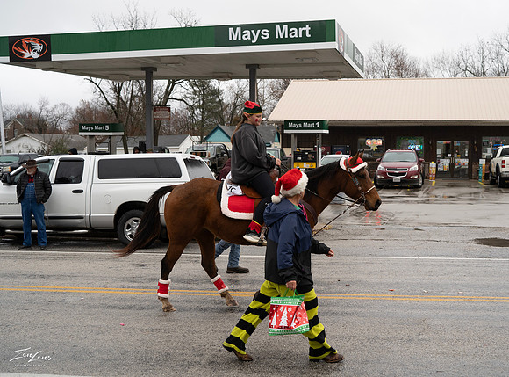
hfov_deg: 41.8
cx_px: 292
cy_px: 167
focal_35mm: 45
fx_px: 665
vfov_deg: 31.6
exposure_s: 1/640
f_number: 2.8
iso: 320
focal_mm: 35
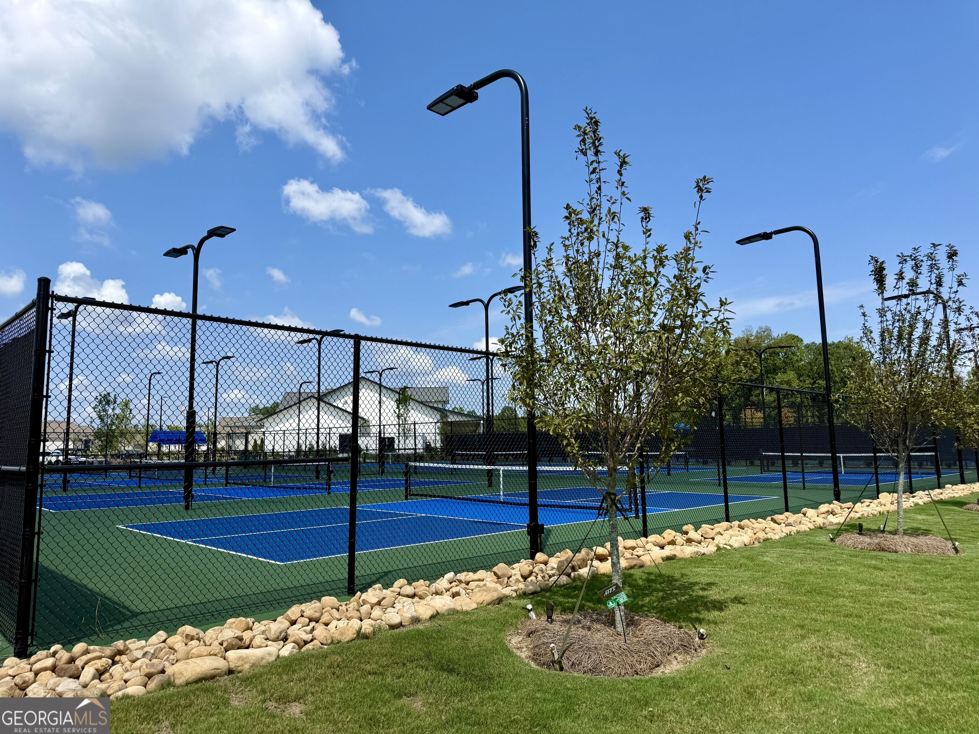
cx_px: 490
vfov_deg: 56.8
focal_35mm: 24
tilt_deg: +5.3
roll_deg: -0.5
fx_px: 679
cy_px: 367
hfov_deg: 71.6
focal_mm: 6.76
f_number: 1.78
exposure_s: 1/4975
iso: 80
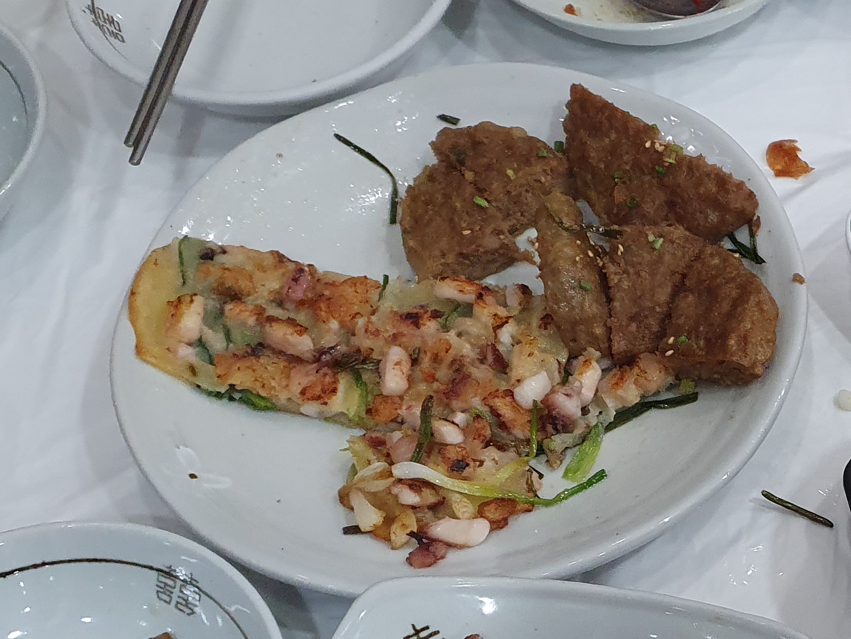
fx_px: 1574
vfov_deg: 22.3
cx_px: 944
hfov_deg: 27.6
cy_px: 589
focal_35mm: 64
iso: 320
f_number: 1.5
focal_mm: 4.32
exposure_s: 1/120
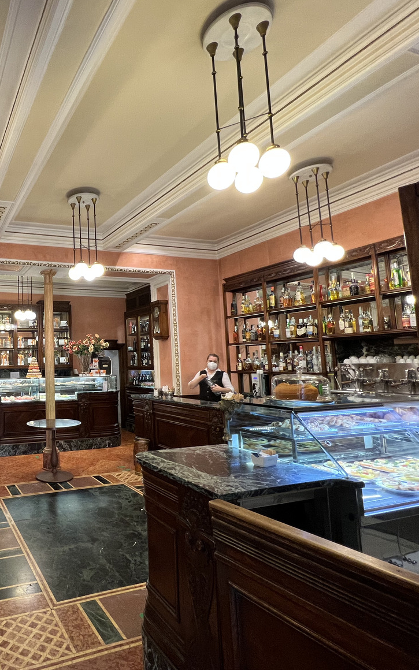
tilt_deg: +4.0
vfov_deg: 88.0
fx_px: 347
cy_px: 329
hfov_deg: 54.8
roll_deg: +0.8
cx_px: 49
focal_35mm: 19
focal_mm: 1.57
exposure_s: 1/50
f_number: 1.8
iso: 160
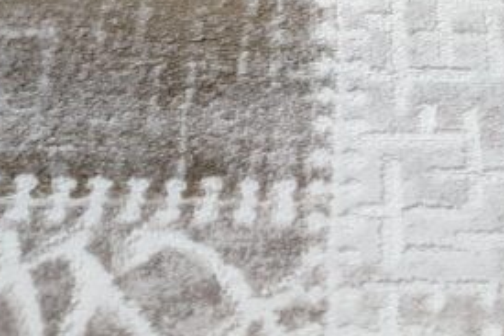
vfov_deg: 22.0
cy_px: -11
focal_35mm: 59
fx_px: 825
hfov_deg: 33.3
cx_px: 376
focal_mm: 4.2
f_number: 1.7
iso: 200
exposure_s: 1/20
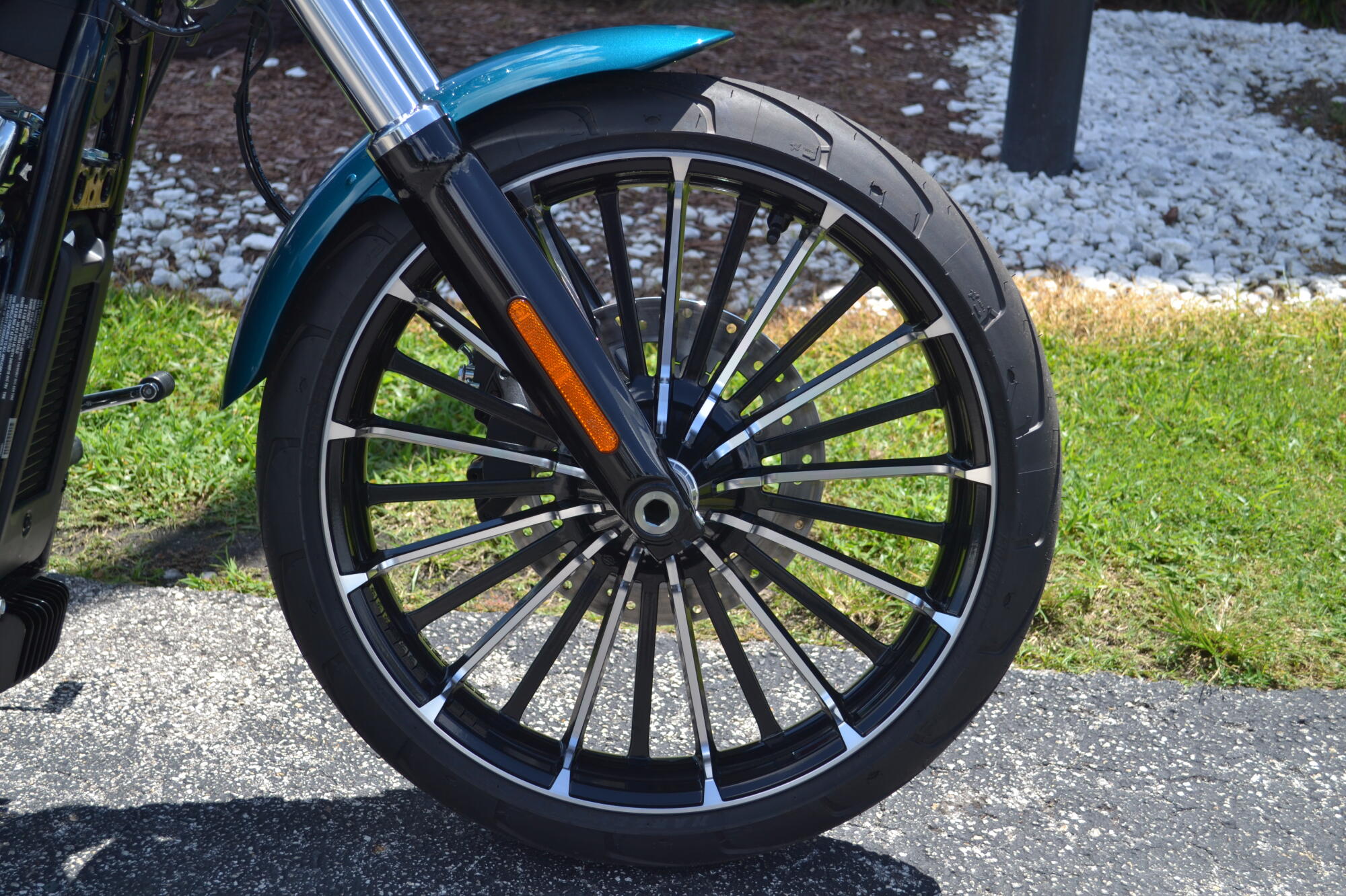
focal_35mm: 51
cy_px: 448
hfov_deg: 38.9
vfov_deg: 26.5
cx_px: 673
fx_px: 1907
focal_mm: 34
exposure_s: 1/320
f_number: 5
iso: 100
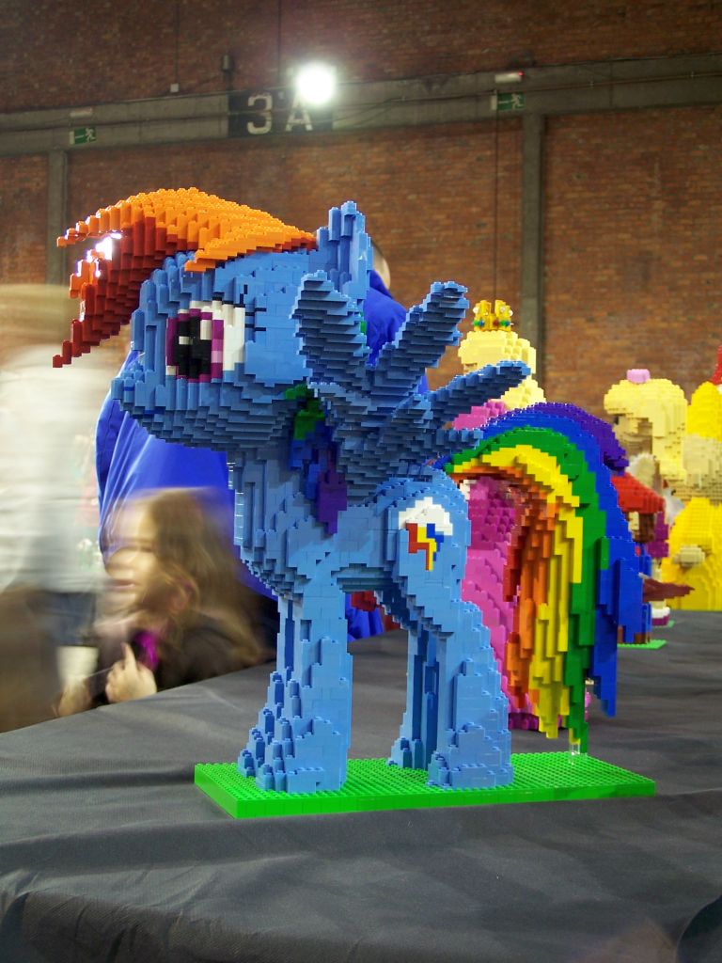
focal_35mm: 59
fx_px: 1641
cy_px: 482
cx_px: 361
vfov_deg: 32.7
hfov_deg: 24.8
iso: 80
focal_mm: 9.8
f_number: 3.1
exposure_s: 1/2
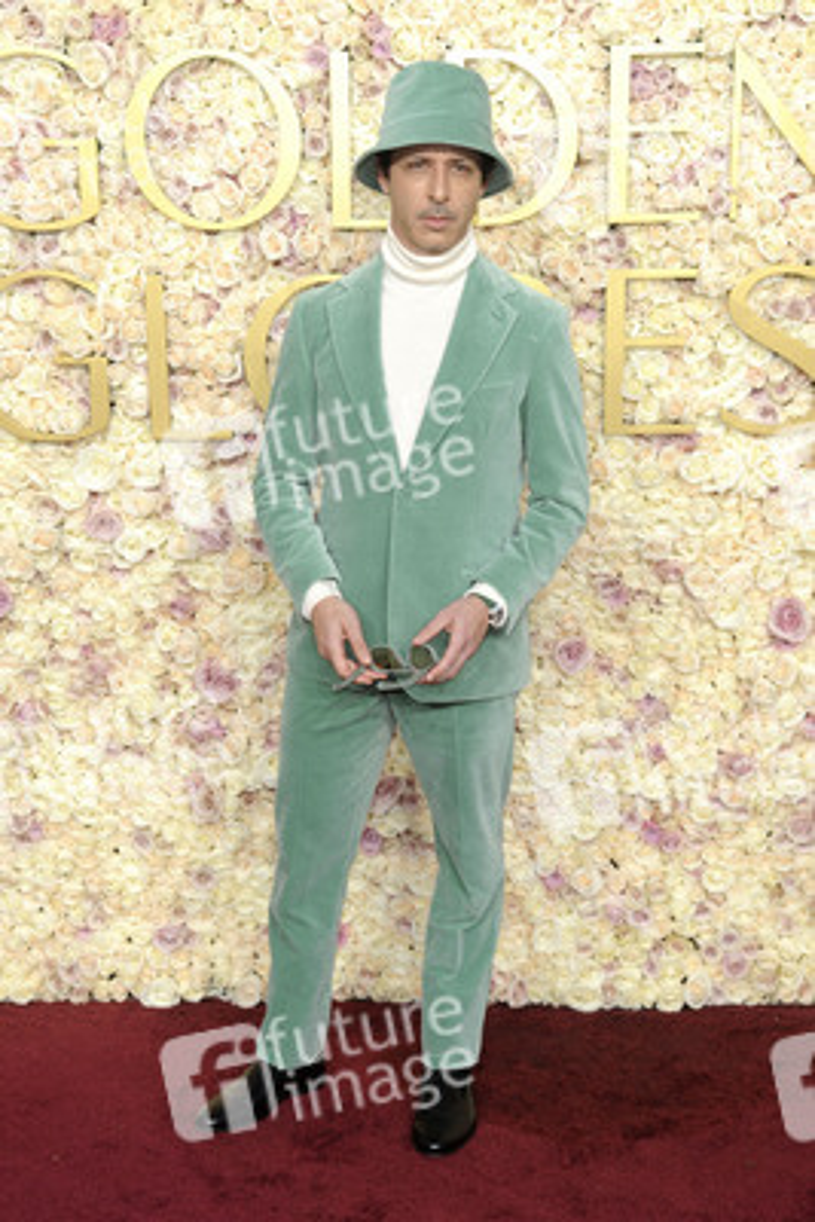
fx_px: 2239
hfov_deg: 20.6
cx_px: 408
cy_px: 611
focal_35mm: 66
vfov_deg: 30.5
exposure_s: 1/250
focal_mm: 66
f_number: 13
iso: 1000
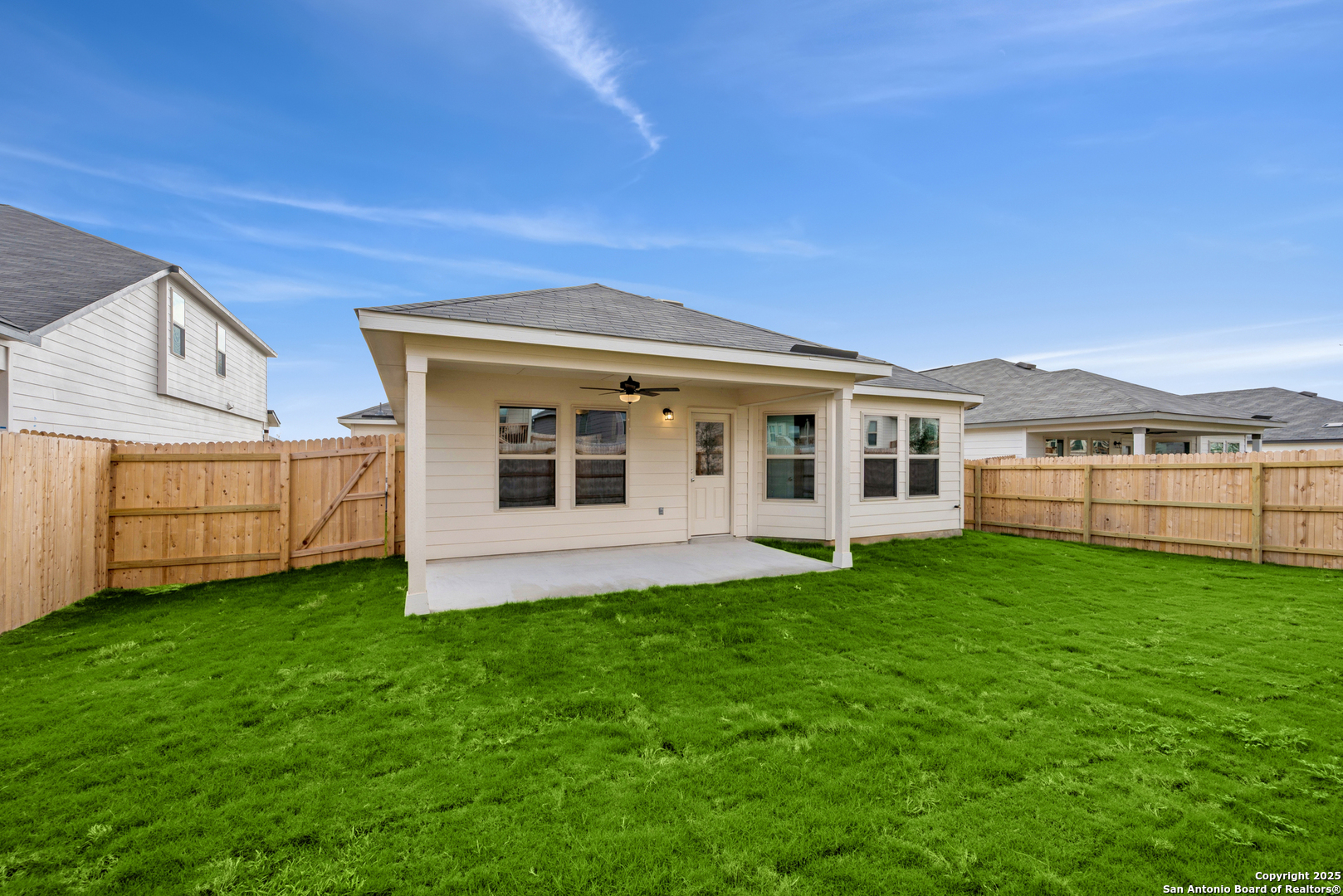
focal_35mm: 14
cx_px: 672
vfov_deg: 81.3
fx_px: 522
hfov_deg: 104.2
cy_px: 448
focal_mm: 14
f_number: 9
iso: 100
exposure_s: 1/200
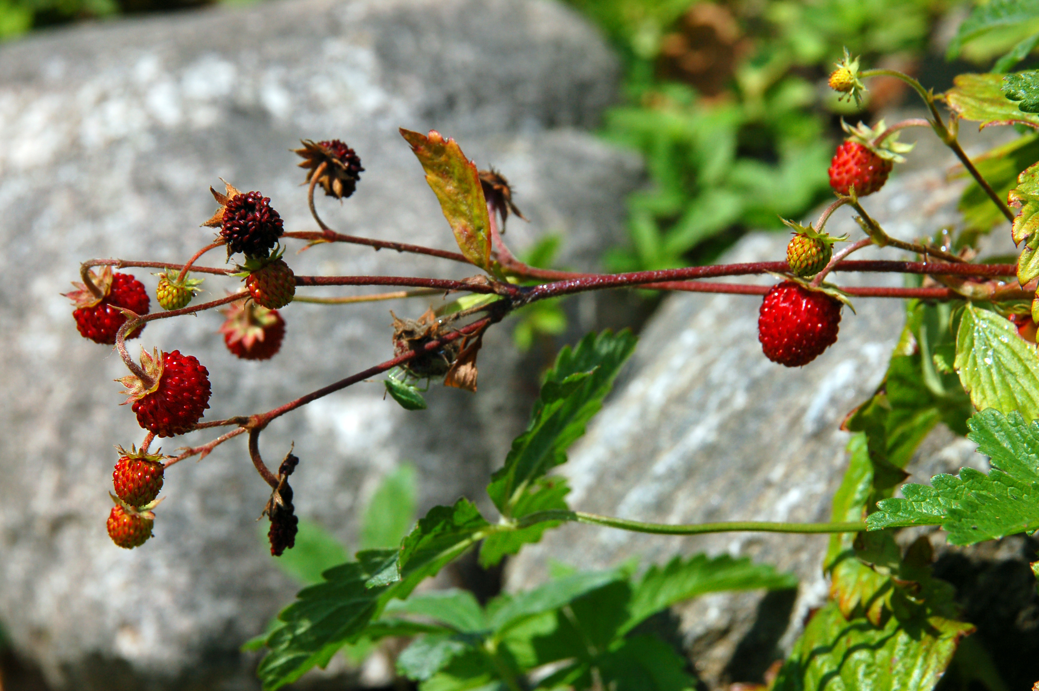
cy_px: 346
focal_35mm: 105
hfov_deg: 19.5
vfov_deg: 13.0
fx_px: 3028
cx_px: 520
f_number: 11
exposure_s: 1/125
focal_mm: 70
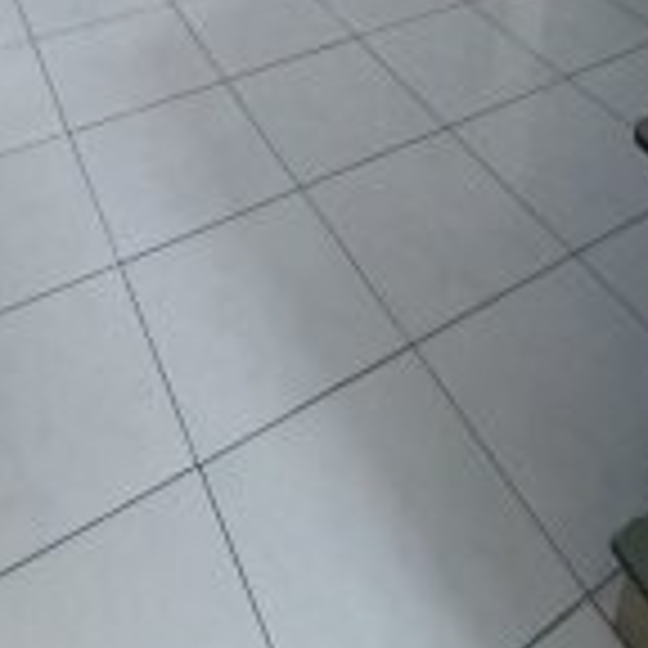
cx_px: 313
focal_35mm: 37
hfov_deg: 44.9
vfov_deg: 32.9
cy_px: -200
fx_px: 784
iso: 2000
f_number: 2.2
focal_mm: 1.64
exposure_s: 1/20
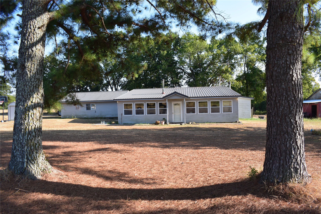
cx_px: 160
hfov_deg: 67.4
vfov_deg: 47.9
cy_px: 107
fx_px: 241
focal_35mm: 27
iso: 400
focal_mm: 18
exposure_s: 1/200
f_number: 10
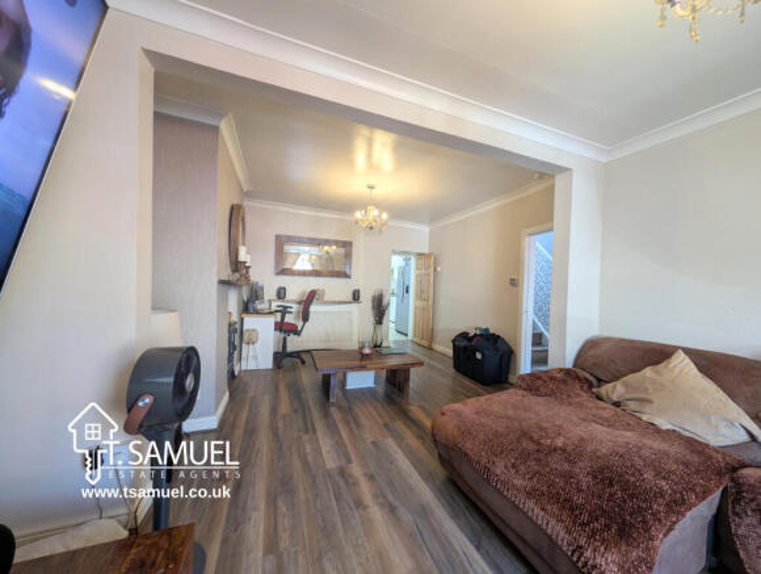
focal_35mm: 12
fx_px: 264
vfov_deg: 94.7
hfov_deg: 110.4
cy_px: 287
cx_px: 380
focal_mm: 2.23
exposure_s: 1/20
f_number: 1.95
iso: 55
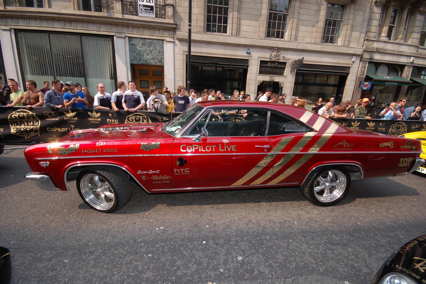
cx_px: 213
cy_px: 142
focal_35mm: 15
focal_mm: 10
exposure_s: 1/250
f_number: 8
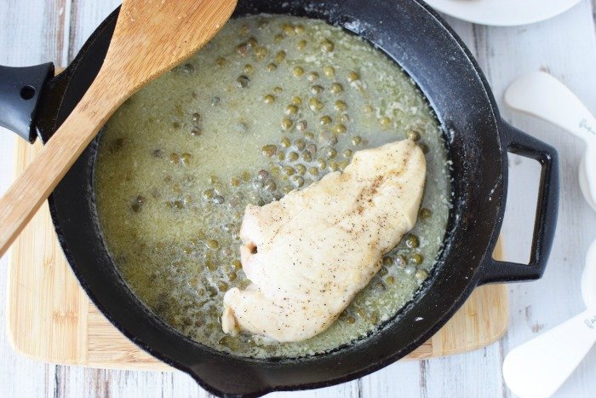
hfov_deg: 37.8
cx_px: 298
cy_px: 199
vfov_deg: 25.8
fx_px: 869
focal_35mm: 52
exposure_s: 1/60
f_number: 4
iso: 400
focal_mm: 35
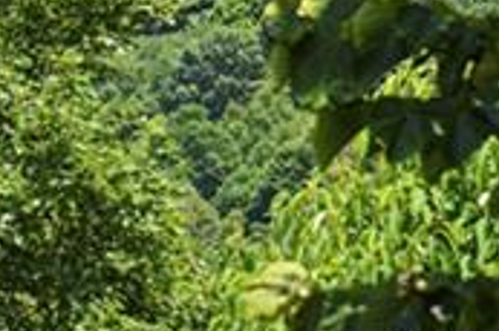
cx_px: -447
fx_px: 9832
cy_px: -186
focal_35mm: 710
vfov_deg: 1.9
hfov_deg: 2.9
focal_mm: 120
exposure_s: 1/200
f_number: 7.1
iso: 500
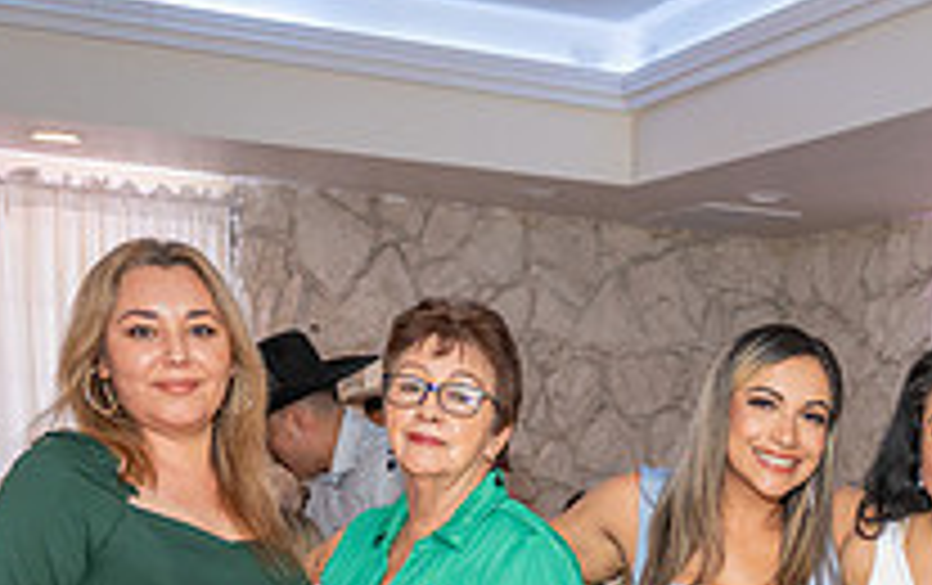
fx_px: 1958
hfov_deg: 25.5
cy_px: 812
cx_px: 918
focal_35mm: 77
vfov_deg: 15.9
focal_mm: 27
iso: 800
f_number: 3.2
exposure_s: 1/160
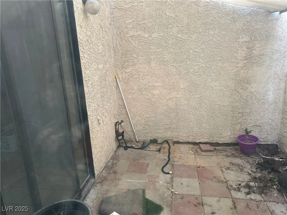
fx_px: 216
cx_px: 144
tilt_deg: -16.0
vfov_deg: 53.1
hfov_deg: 67.3
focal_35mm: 26
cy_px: 108
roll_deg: +3.3
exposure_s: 1/121
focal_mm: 5.7
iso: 125
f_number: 1.5
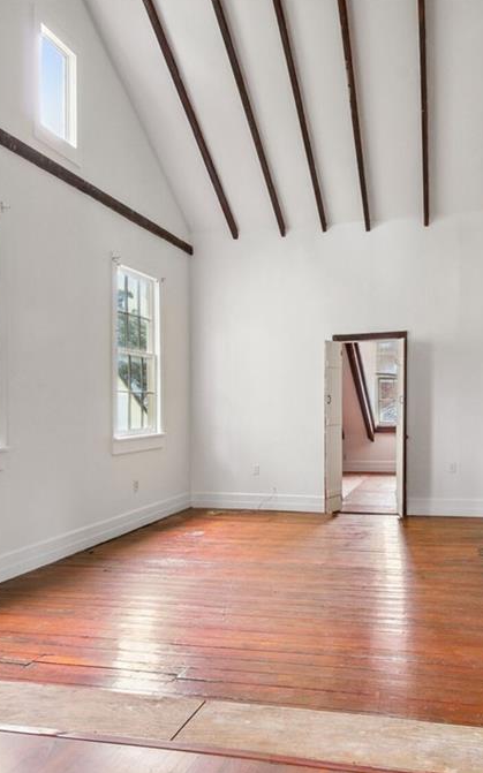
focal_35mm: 28
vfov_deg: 66.5
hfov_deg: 44.2
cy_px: 385
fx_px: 590
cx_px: 296
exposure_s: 1/6
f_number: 11
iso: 200
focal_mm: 12
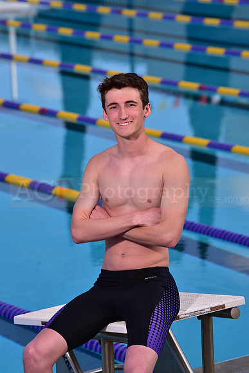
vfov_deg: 13.7
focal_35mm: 150
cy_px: 186
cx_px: 124
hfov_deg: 9.2
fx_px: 1555
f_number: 6.3
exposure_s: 1/250
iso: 80
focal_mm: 150
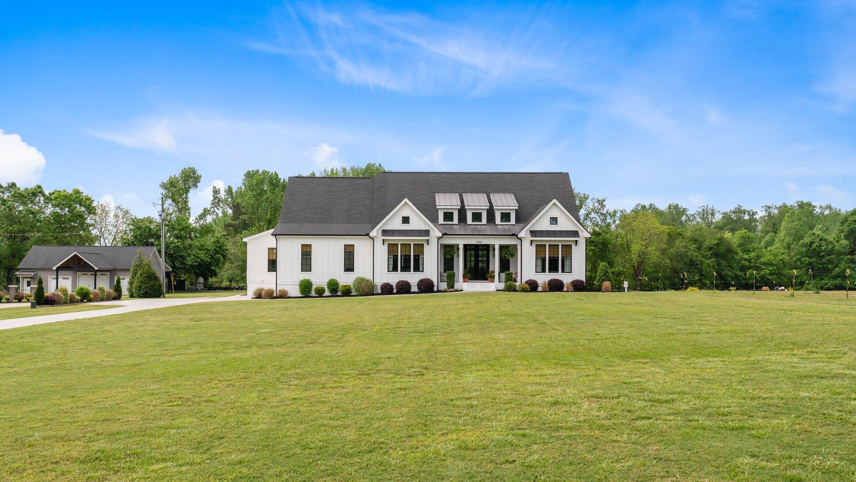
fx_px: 840
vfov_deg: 32.0
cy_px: 260
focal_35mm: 37
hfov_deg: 54.0
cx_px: 418
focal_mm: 34
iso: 640
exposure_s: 1/1600
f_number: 8
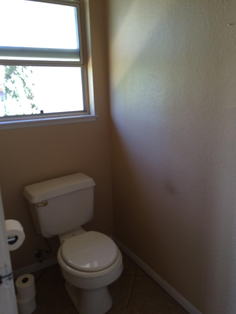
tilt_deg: -15.3
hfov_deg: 48.2
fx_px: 264
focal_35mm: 29
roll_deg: +3.9
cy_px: 157
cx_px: 118
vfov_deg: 61.7
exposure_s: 1/30
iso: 32
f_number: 2.2
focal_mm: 4.15
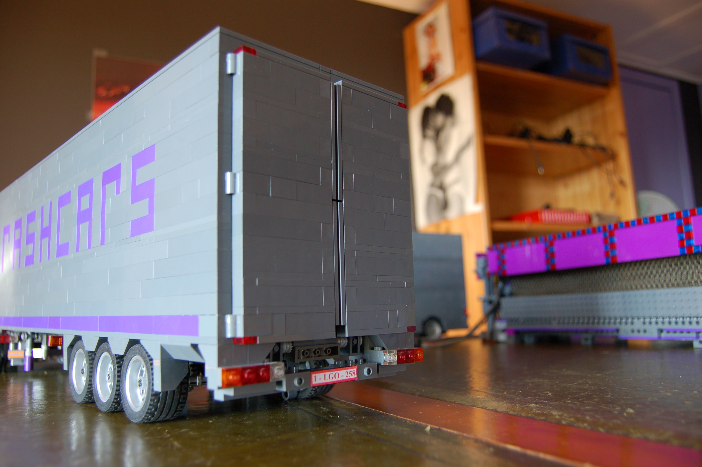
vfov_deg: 45.6
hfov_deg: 64.6
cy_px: 234
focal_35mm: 28
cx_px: 351
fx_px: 555
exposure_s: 1/40
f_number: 3.5
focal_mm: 19
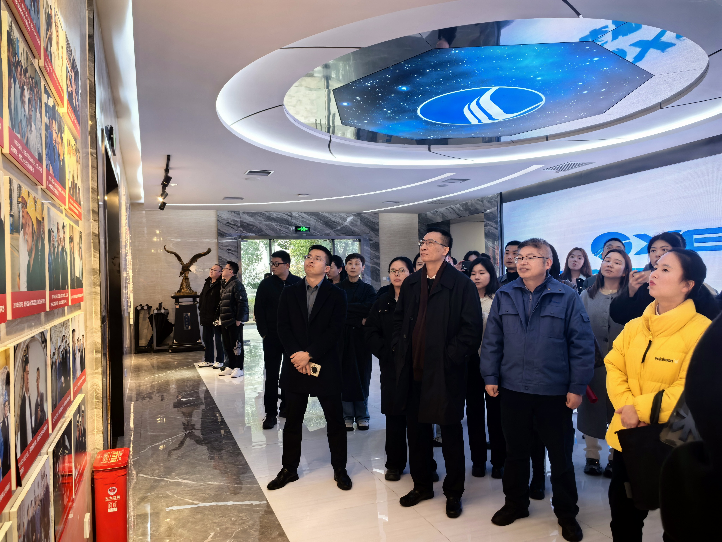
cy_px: 271
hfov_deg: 65.3
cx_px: 361
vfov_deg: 51.4
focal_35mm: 27
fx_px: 563
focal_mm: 5.75
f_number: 2
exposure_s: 1/100
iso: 125
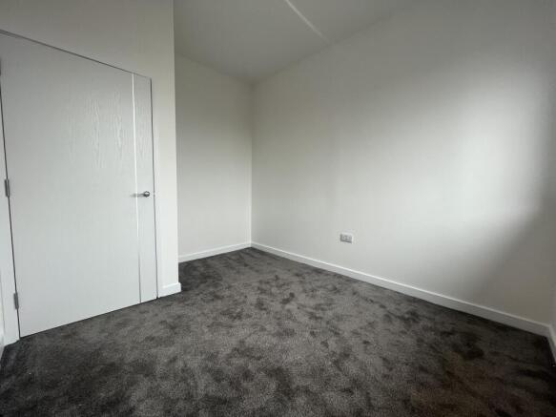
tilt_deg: -5.4
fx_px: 209
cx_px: 278
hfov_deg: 106.2
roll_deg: -0.9
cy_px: 208
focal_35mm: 13
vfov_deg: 89.9
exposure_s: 1/100
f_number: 1.8
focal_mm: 1.57
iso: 50
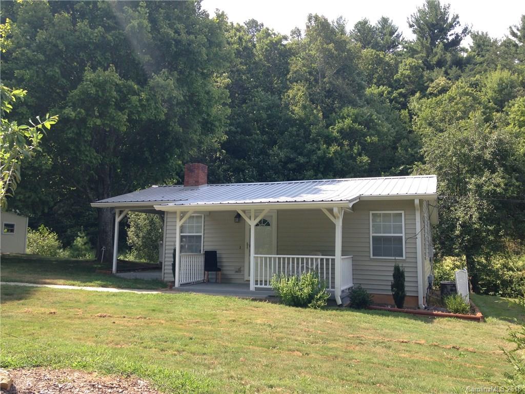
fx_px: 500
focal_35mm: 33
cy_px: 197
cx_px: 262
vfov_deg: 42.9
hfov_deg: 55.4
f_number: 2.4
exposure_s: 1/507
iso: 50
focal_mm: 4.12
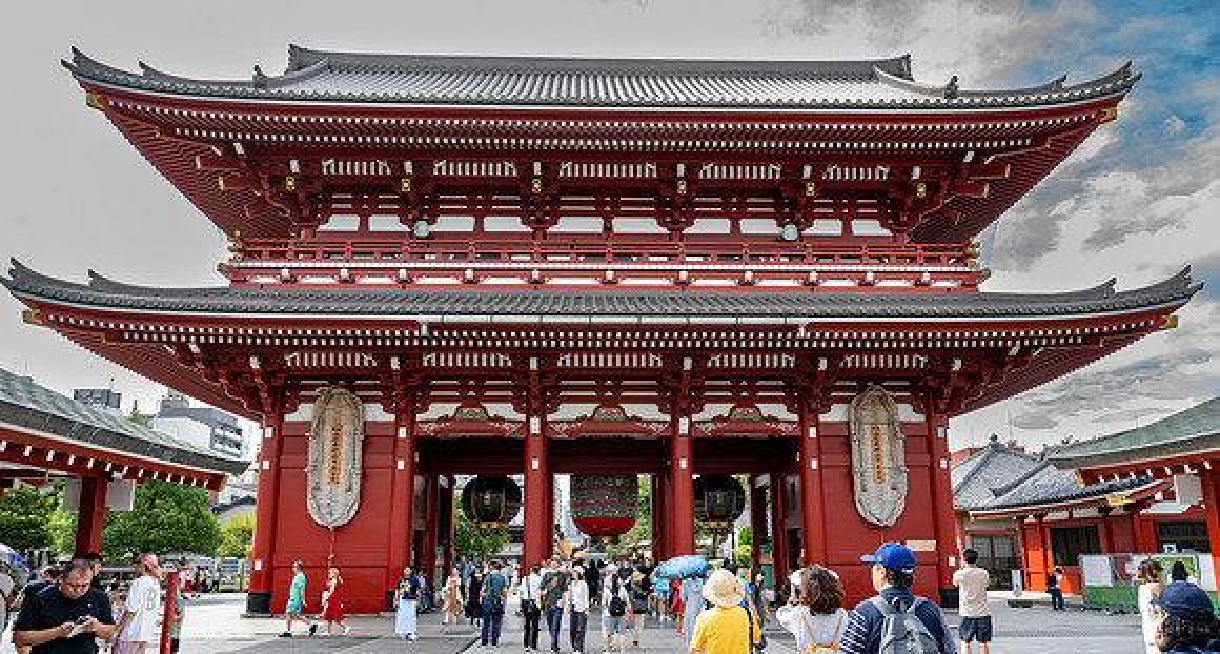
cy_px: 385
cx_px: 610
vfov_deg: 43.0
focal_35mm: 26
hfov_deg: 72.9
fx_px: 826
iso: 900
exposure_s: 1/320
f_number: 8
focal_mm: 24
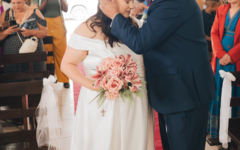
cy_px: 18
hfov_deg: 41.0
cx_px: 135
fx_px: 321
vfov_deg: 25.6
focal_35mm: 49
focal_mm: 24
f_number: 1.8
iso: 2500
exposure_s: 1/400
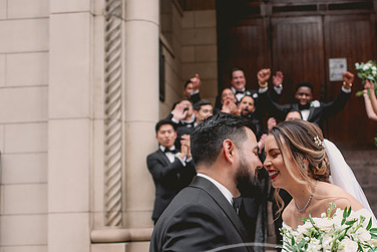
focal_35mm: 54
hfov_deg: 35.9
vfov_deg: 24.9
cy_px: 169
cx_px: 288
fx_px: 566
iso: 400
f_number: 3.5
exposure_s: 1/1250
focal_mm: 35
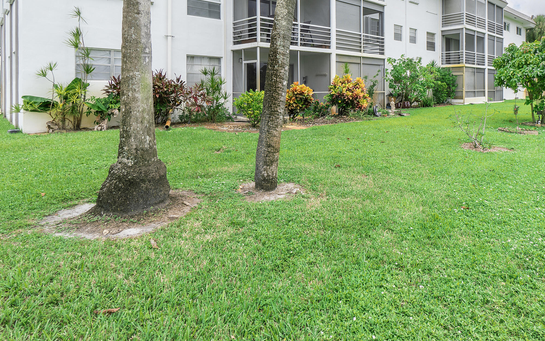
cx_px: 344
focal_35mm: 23
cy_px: 89
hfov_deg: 75.7
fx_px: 342
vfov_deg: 51.0
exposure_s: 1/50
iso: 100
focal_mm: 10
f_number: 11
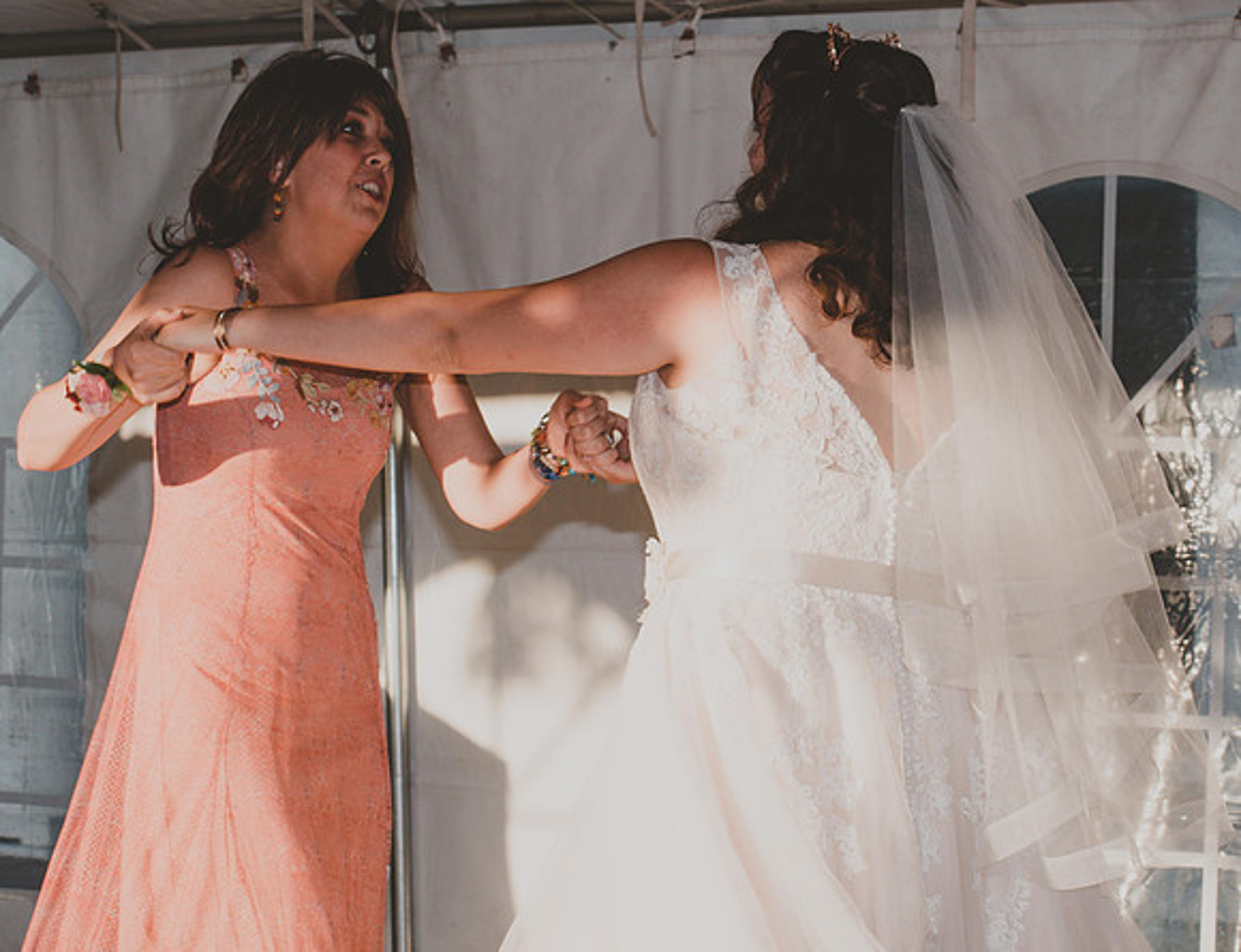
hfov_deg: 15.0
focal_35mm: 130
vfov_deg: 11.5
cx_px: 640
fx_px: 4715
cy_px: 413
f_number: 9
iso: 100
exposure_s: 1/200
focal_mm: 70
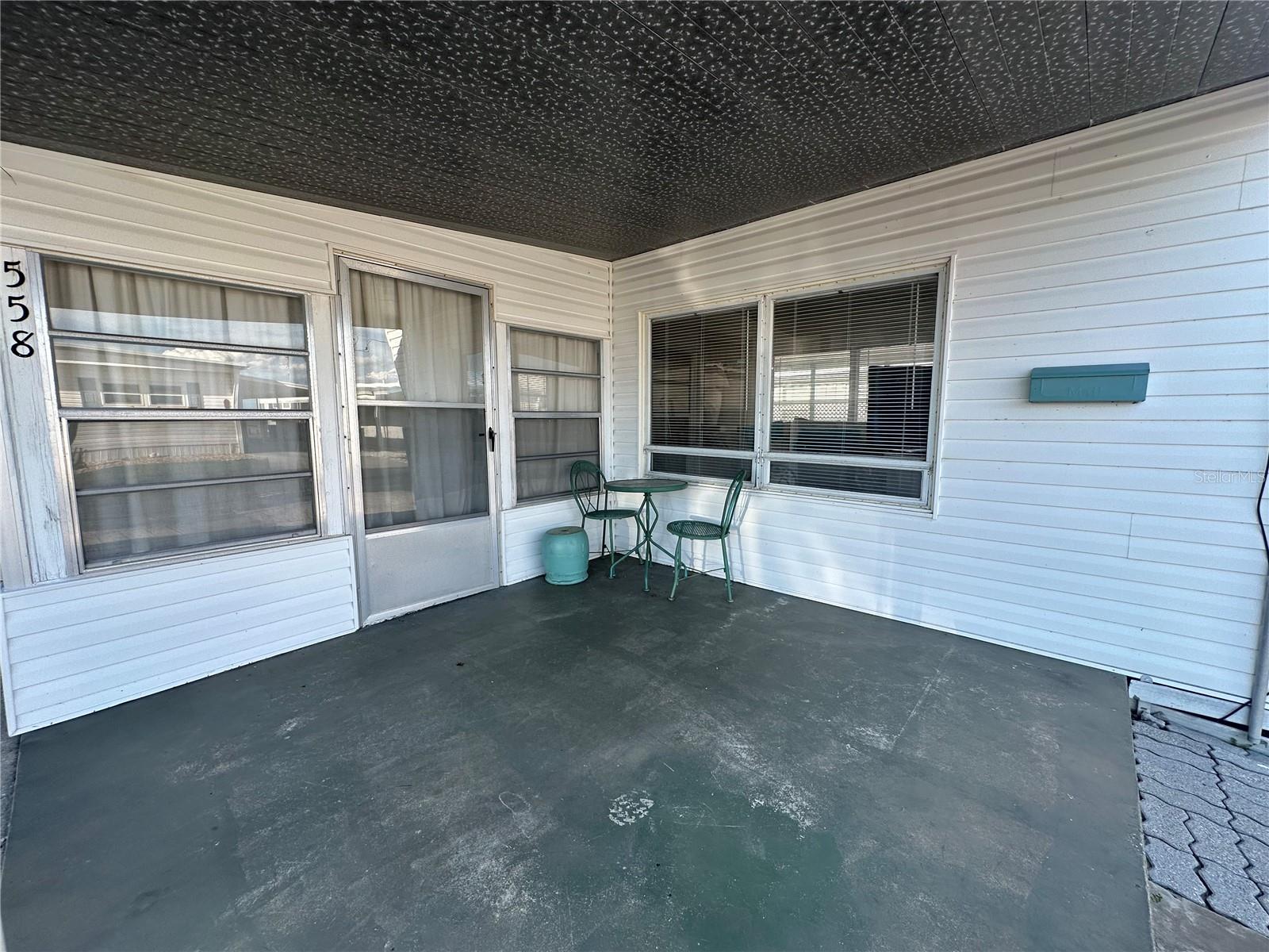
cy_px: 476
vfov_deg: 85.7
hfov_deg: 102.1
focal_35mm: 14
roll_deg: +0.2
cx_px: 634
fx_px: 513
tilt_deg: -5.5
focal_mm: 2.22
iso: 40
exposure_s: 1/347
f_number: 2.2
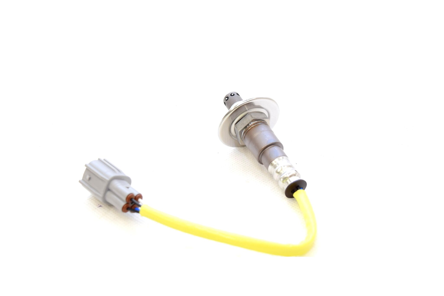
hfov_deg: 42.3
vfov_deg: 29.0
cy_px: 148
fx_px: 574
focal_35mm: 46
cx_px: 222
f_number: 5.6
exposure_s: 1/125
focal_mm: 31
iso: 400
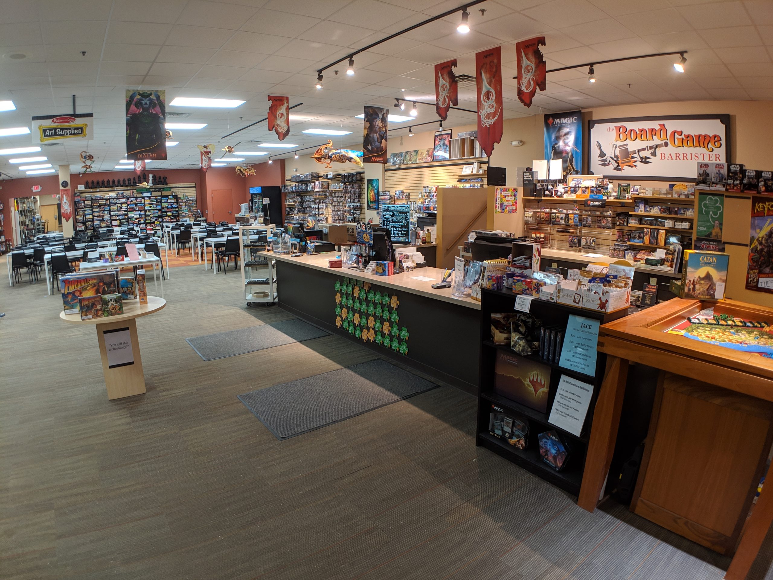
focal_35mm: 27
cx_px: 386
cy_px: 290
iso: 63
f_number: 1.8
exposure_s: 1/24
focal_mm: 4.44
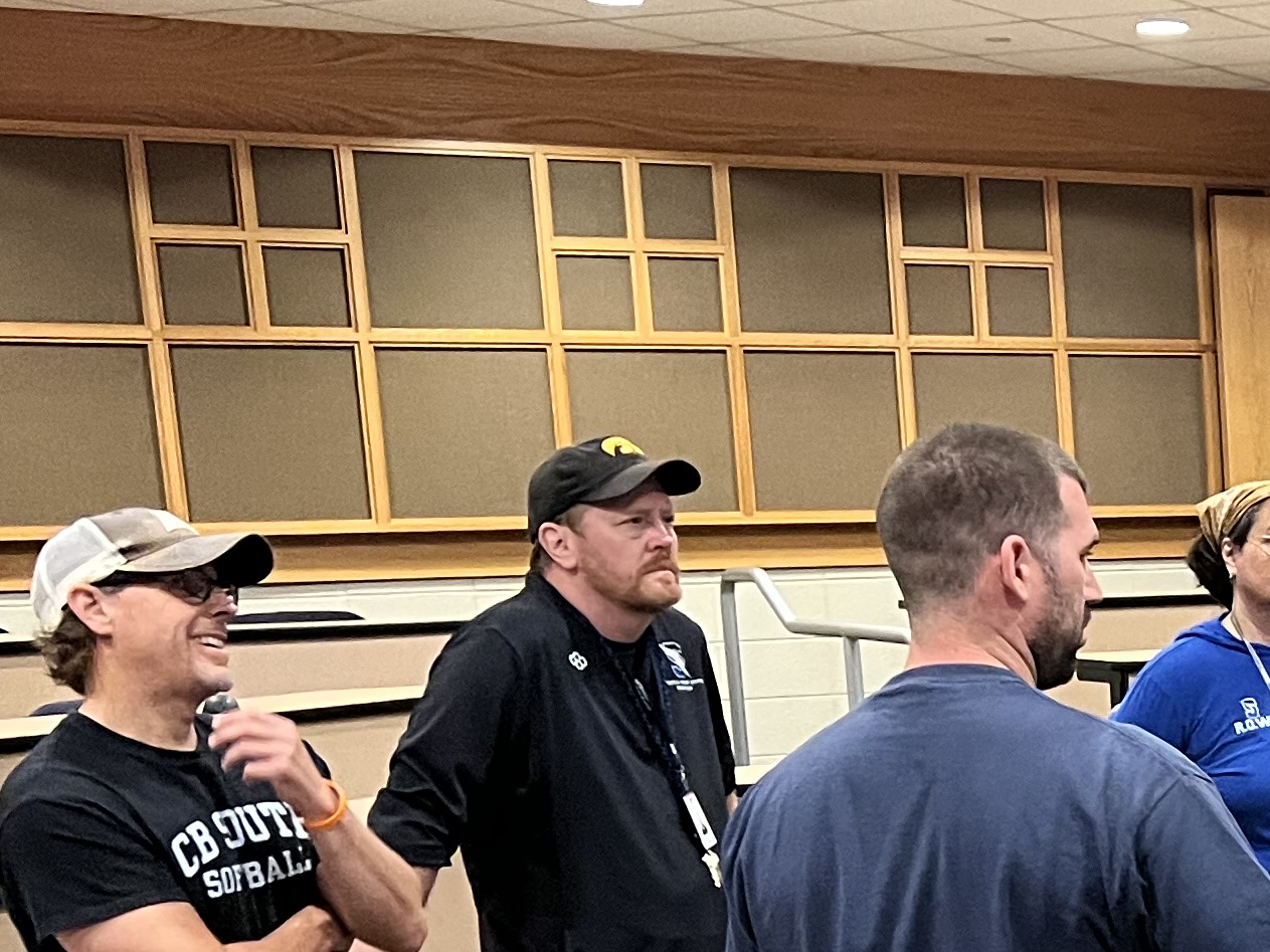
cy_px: 1073
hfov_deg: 21.2
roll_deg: +1.9
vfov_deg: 17.1
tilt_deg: -11.3
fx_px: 3045
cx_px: 1681
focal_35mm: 83
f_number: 1.5
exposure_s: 1/60
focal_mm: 5.7
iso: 400
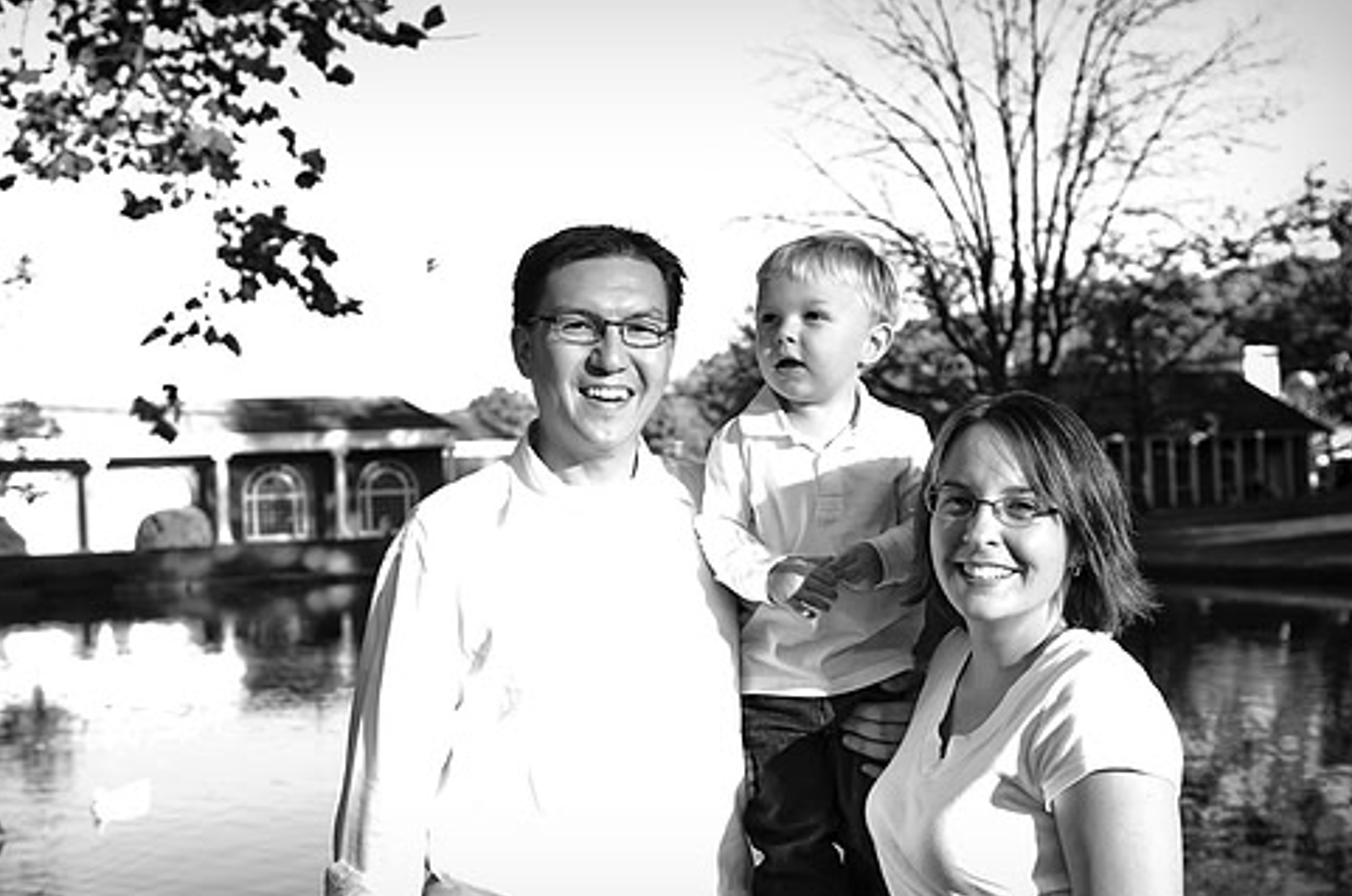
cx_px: 590
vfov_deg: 28.5
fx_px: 1762
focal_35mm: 47
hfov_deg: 41.9
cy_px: 487
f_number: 2.8
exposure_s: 1/250
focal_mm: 26
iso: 160
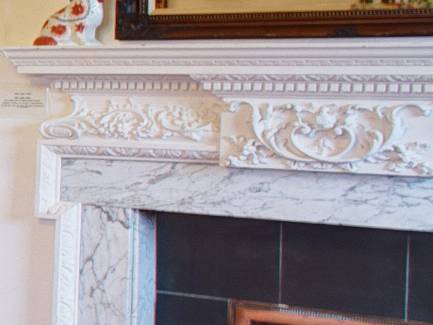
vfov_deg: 14.2
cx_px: -732
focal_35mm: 104
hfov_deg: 12.5
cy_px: 229
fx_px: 1301
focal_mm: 18
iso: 200
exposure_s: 1/3.33
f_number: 5.6
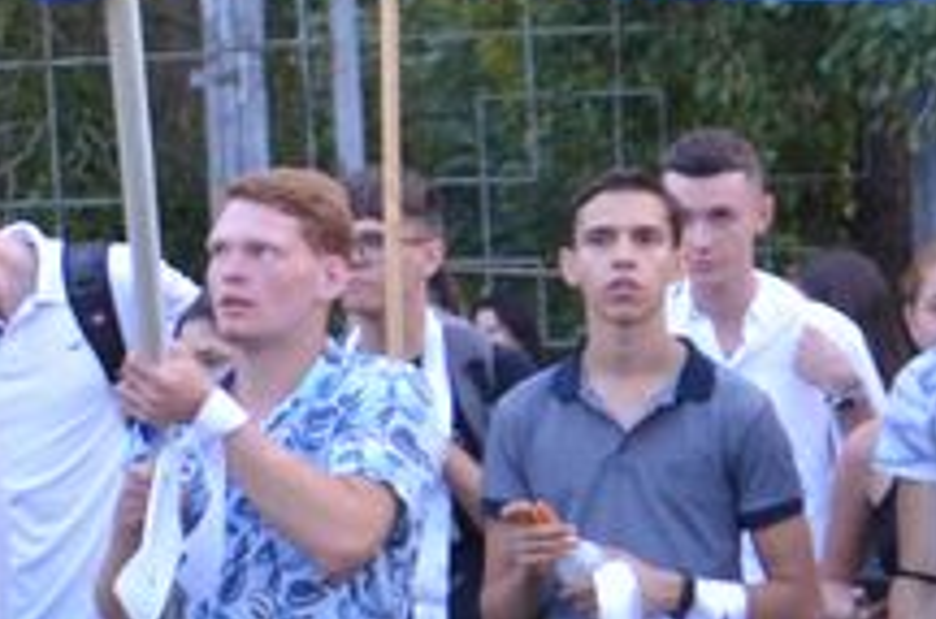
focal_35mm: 330
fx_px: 8561
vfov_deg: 4.1
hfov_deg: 5.9
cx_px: -1629
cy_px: 2
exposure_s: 1/320
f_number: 4.2
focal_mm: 34
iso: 1250
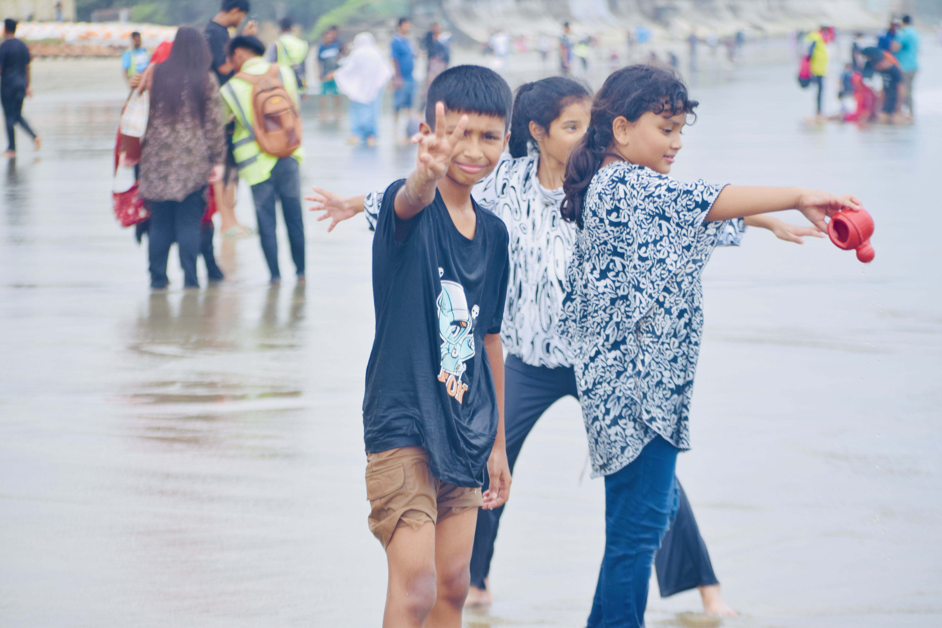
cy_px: 314
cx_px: 471
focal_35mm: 150
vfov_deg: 9.1
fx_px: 3925
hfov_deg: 13.7
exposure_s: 1/1000
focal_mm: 100
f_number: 7.1
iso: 320
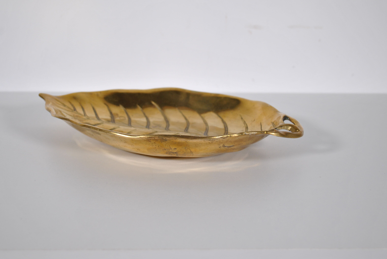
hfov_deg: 33.9
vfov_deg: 23.1
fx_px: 635
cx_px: 183
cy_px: 119
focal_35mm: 59
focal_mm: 32
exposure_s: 1/100
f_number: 4.8
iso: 200
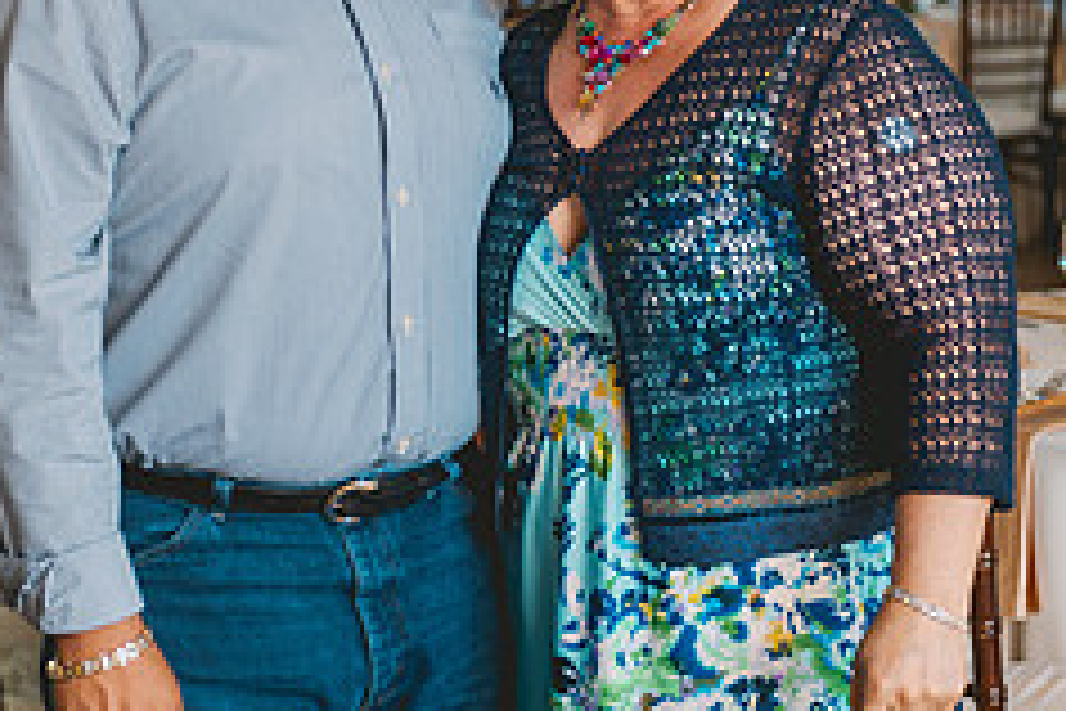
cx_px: 432
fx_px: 3257
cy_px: 248
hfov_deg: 18.6
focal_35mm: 110
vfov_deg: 12.4
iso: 500
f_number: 3.2
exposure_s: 1/160
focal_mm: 58
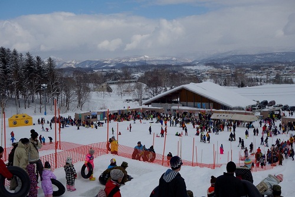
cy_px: 98
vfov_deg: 29.8
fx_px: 369
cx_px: 148
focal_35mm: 45
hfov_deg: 43.6
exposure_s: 1/800
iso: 125
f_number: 7.1
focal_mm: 16.78
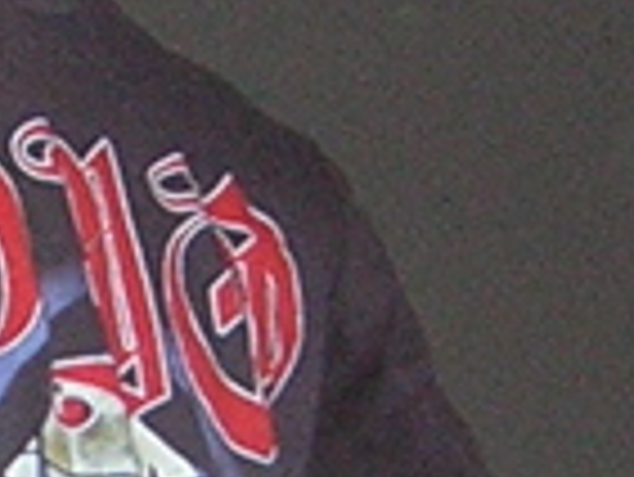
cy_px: 536
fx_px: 4784
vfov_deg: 5.7
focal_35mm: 261
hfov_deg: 7.6
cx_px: 198
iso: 100
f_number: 2.6
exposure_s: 1/60.1
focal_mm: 4.7
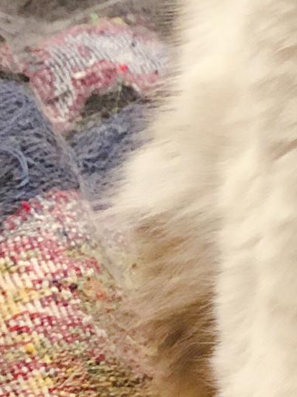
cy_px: -213
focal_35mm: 148
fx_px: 1695
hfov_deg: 9.2
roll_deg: -2.4
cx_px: 641
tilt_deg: -7.4
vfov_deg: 12.6
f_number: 1.8
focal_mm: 4
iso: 80
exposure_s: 1/17
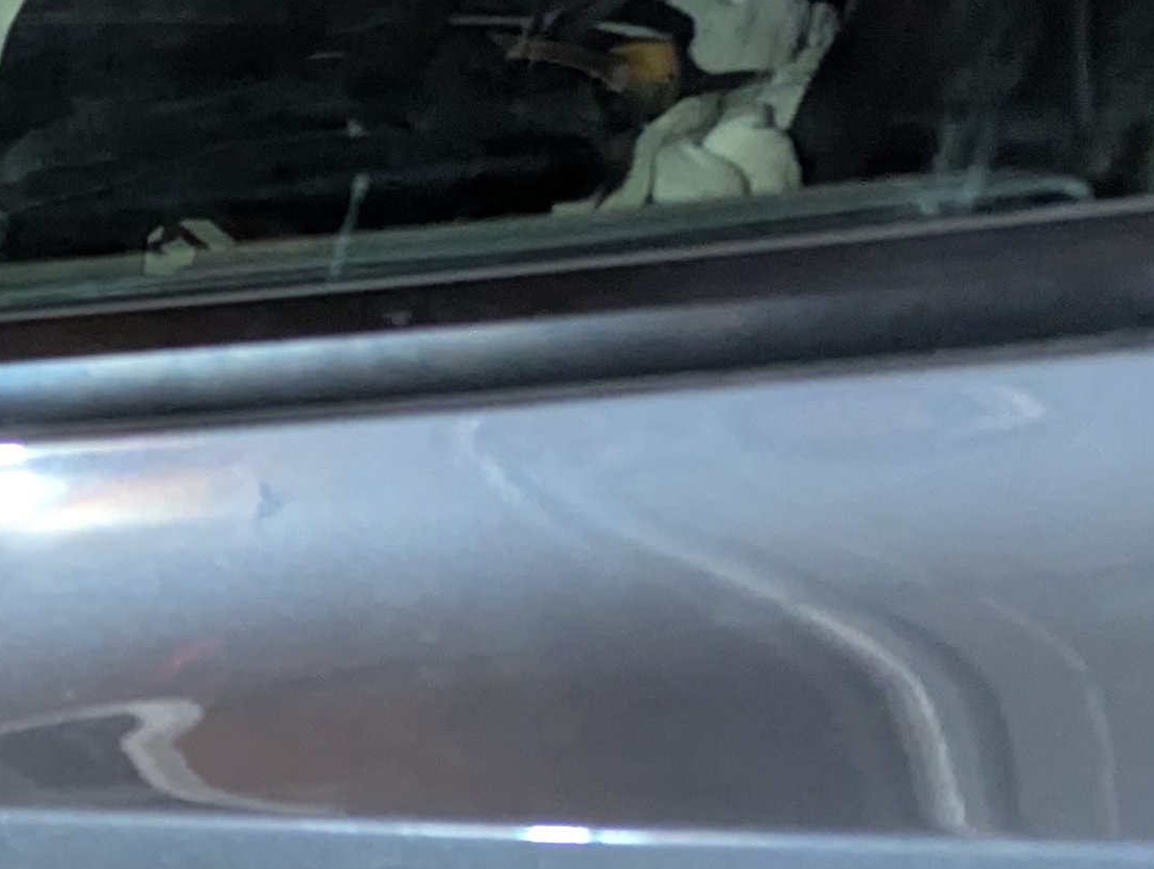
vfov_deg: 15.8
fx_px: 3004
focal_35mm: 90
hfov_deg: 18.1
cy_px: 1063
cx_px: -795
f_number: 1.85
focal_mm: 6.81
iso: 2181
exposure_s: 1/60
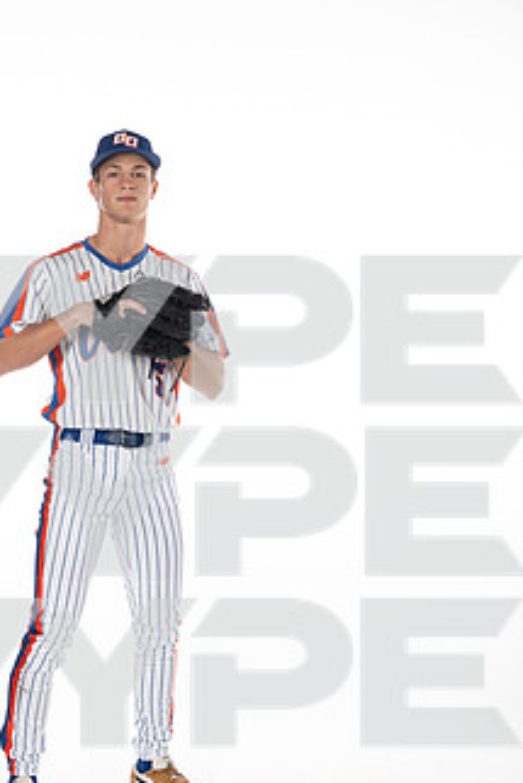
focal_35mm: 74
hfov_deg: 18.4
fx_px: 1611
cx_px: 168
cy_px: 503
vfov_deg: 27.2
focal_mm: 53
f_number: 6.3
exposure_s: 1/250
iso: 400
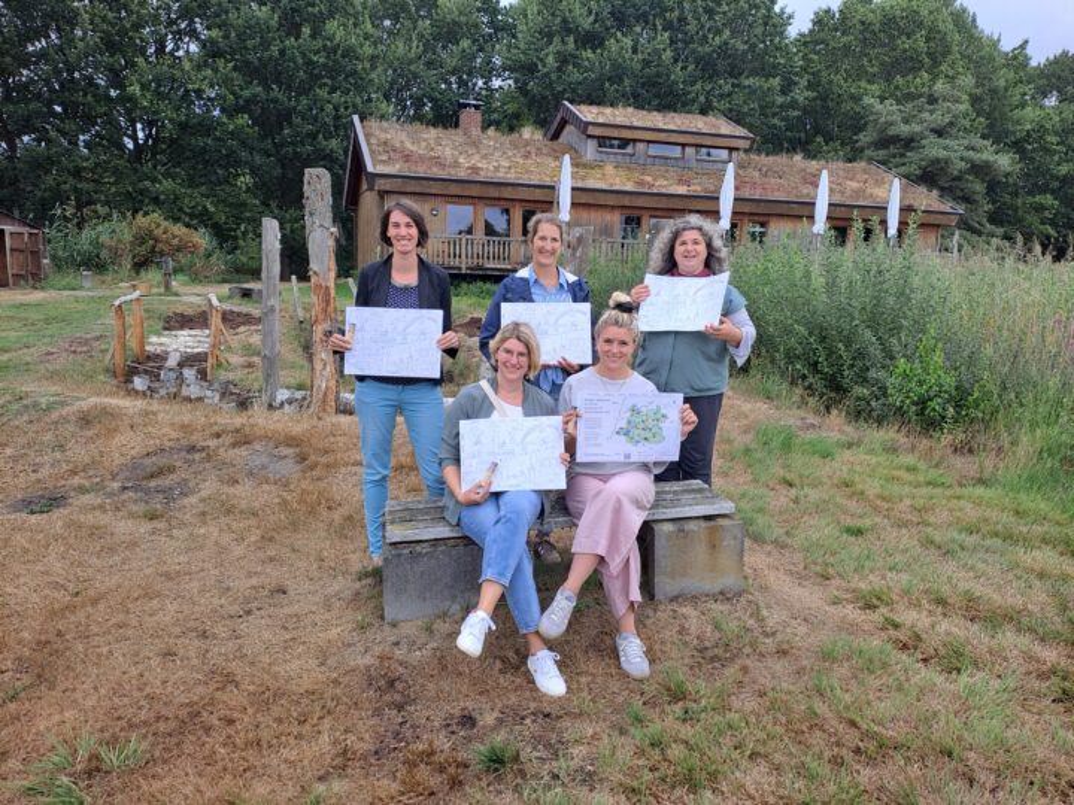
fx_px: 776
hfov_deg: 69.4
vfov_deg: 54.9
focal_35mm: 25
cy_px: 402
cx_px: 537
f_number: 1.8
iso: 32
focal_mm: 4.65
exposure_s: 1/549
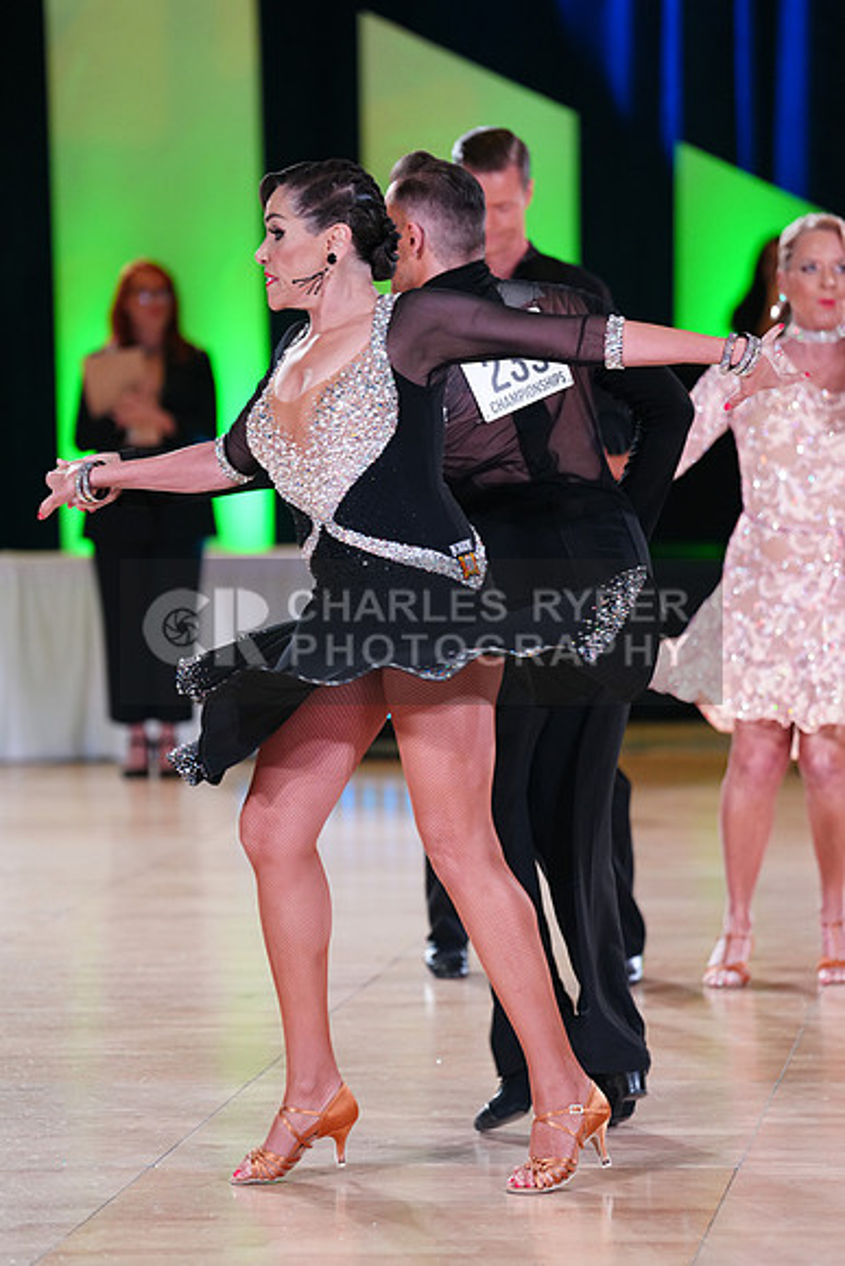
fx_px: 5031
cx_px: 422
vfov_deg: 14.3
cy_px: 633
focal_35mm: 143
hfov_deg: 9.6
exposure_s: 1/400
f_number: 2.8
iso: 2000
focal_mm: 143
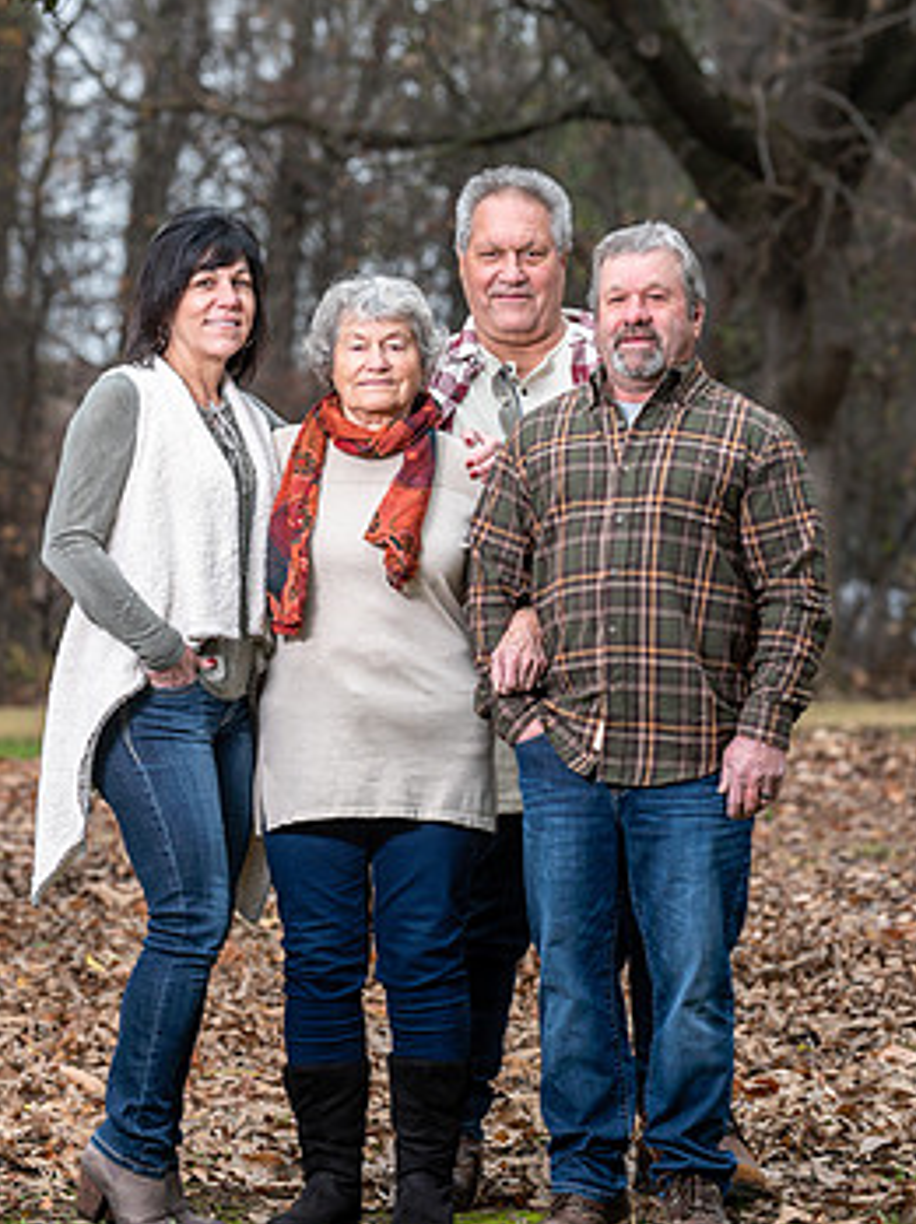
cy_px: 582
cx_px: 463
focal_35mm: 144
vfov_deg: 13.7
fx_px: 5090
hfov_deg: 10.3
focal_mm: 116
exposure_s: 1/125
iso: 200
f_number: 4
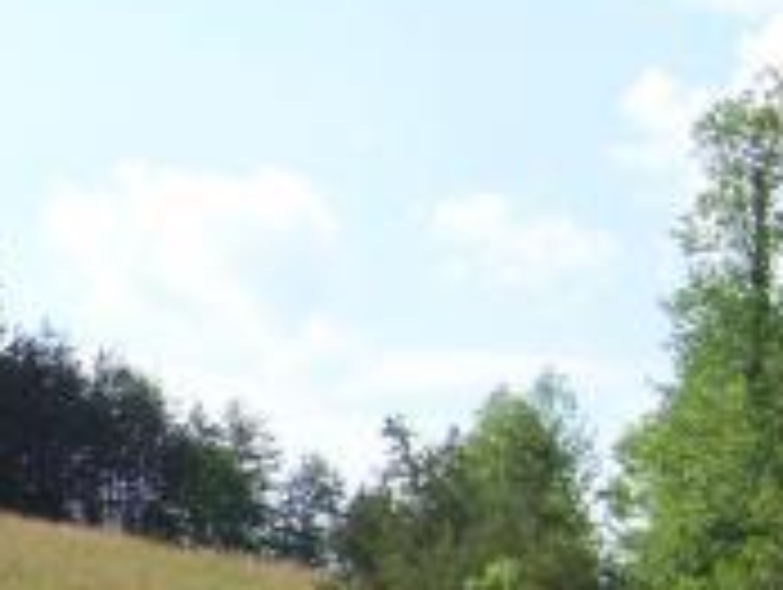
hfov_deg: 15.5
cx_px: -256
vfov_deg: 12.4
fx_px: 2718
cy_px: 419
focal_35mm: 120
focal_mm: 5.85
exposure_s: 1/1000
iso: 67
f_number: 2.8
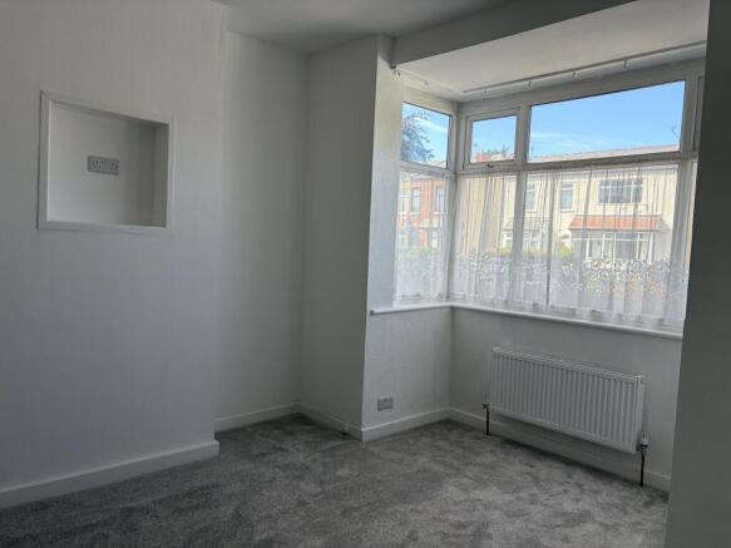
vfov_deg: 53.0
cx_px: 366
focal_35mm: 26
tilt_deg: -2.8
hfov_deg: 67.3
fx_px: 549
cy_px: 274
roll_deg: -2.7
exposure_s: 1/465
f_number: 1.6
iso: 64
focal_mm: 5.96
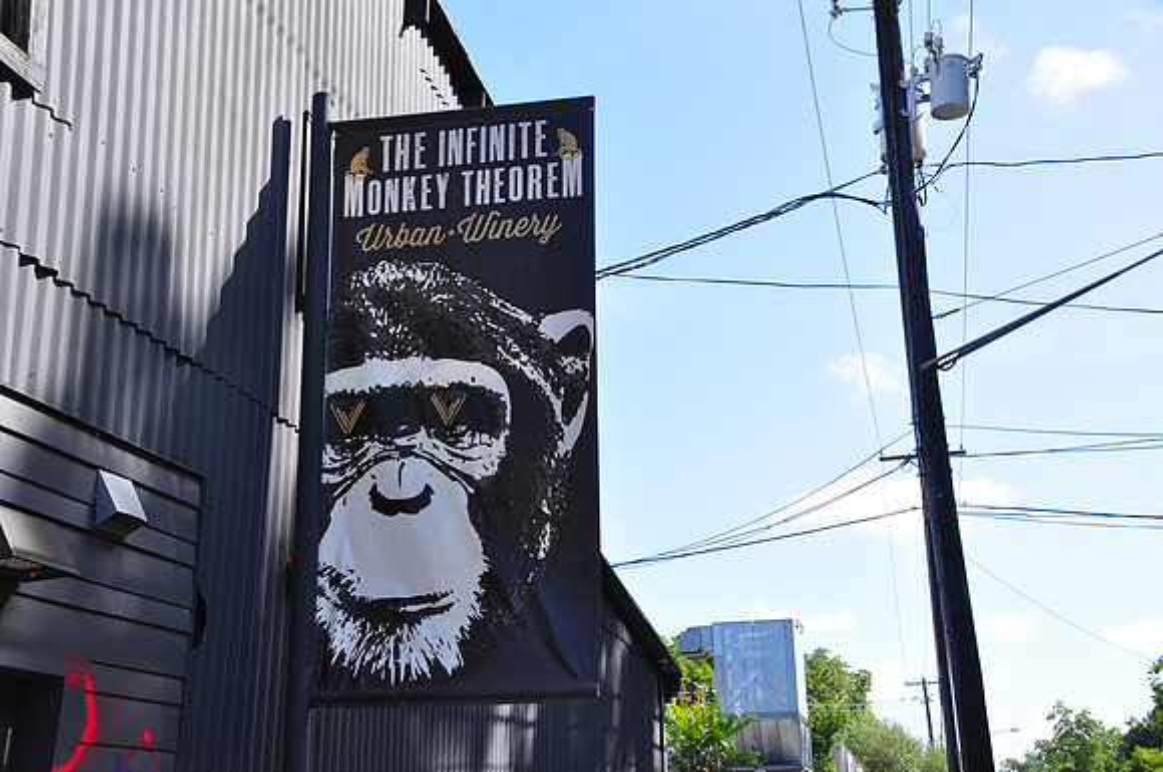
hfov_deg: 42.4
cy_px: 386
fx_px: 1500
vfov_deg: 28.9
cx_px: 582
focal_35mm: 46
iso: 200
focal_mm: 31
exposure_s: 1/100
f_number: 13
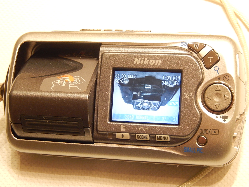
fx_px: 611
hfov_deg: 23.0
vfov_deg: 17.4
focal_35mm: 85
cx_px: 124
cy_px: 94
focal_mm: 15.2
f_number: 5.1
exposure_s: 1/25
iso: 400
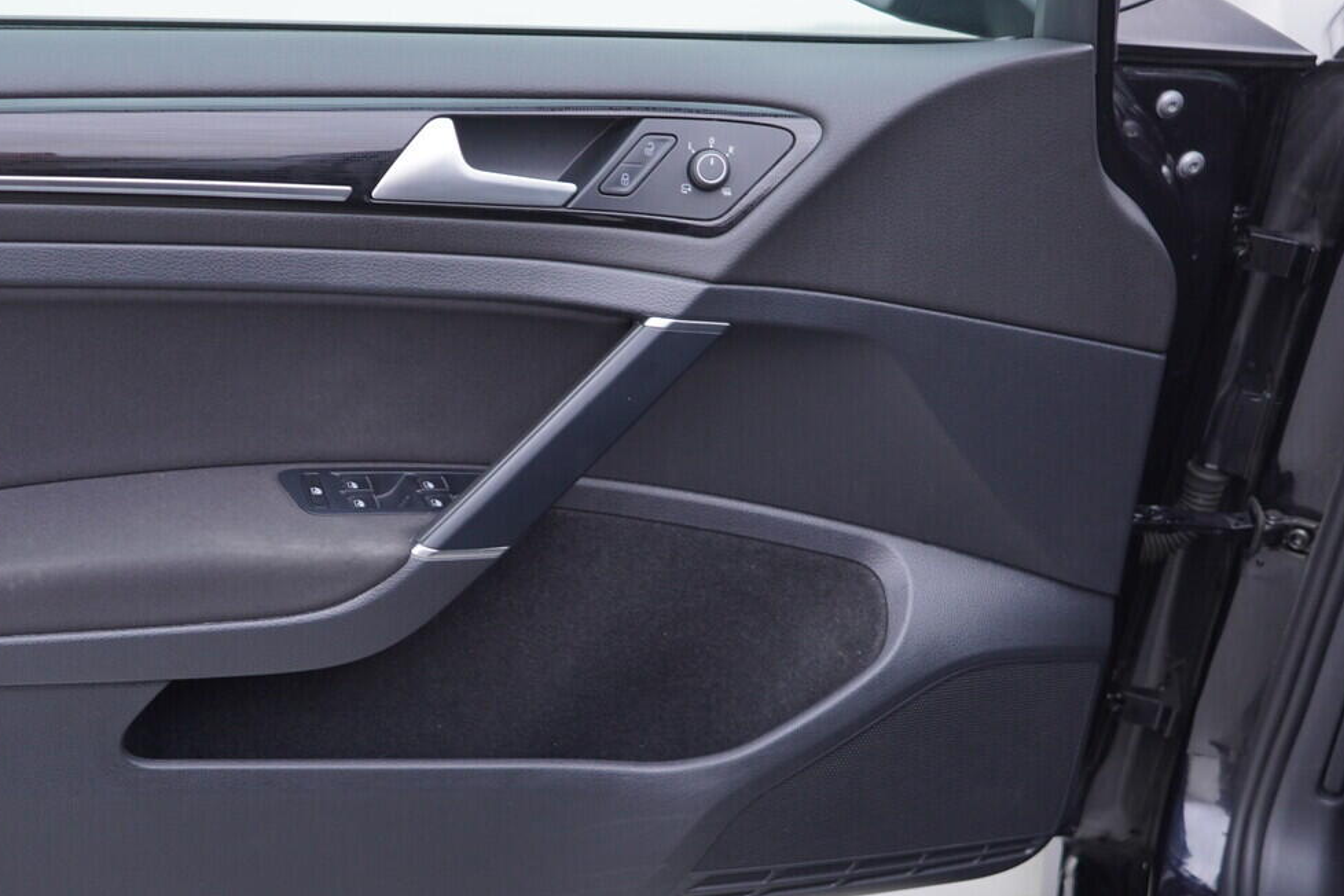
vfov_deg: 25.5
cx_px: 463
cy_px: 514
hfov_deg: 37.2
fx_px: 1979
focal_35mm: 53
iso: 125
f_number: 3.2
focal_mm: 24
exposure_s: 1/40
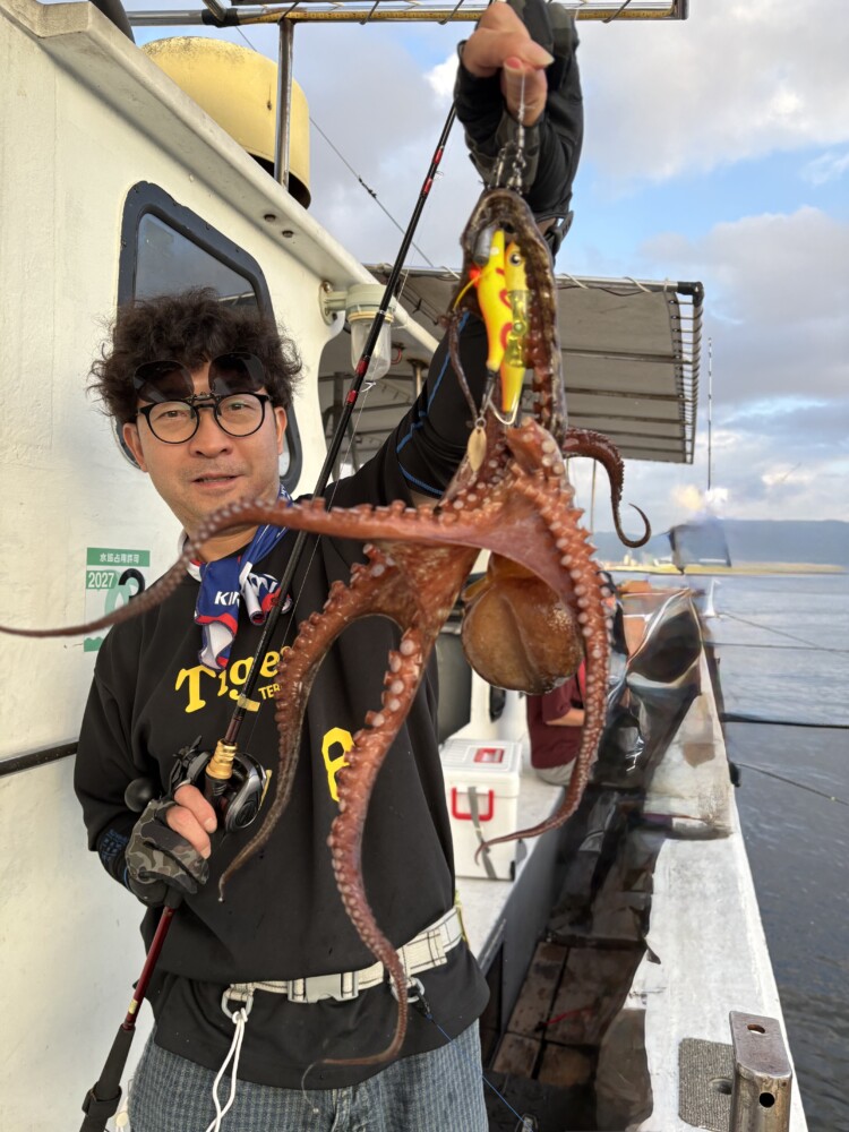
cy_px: 566
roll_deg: -0.5
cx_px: 424
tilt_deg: +1.4
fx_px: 850
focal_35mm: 26
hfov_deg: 53.1
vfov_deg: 67.3
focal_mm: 5.96
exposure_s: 1/375
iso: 50
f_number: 1.6
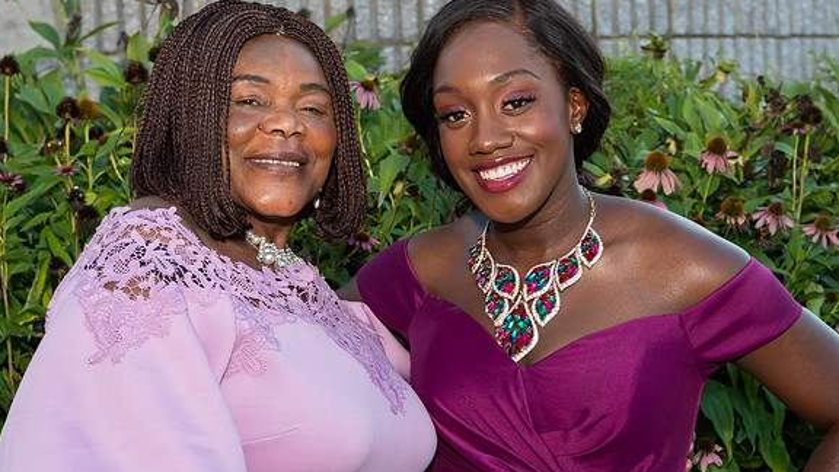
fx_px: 2225
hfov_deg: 21.4
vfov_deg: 12.1
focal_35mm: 100
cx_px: 443
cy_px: 230
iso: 250
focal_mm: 55
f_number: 5.6
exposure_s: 1/250
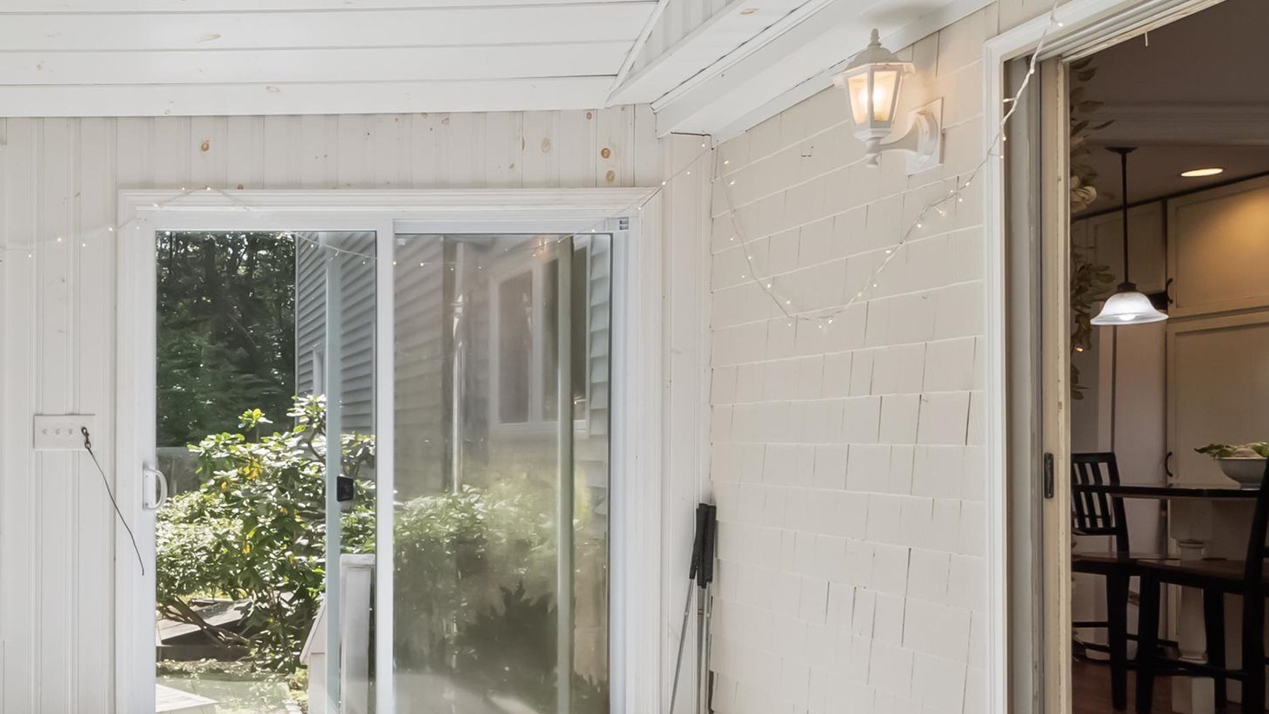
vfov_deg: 35.6
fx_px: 1110
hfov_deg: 53.7
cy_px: 406
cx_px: 182
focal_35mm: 33
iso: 320
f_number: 8
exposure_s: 1/30
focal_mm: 10
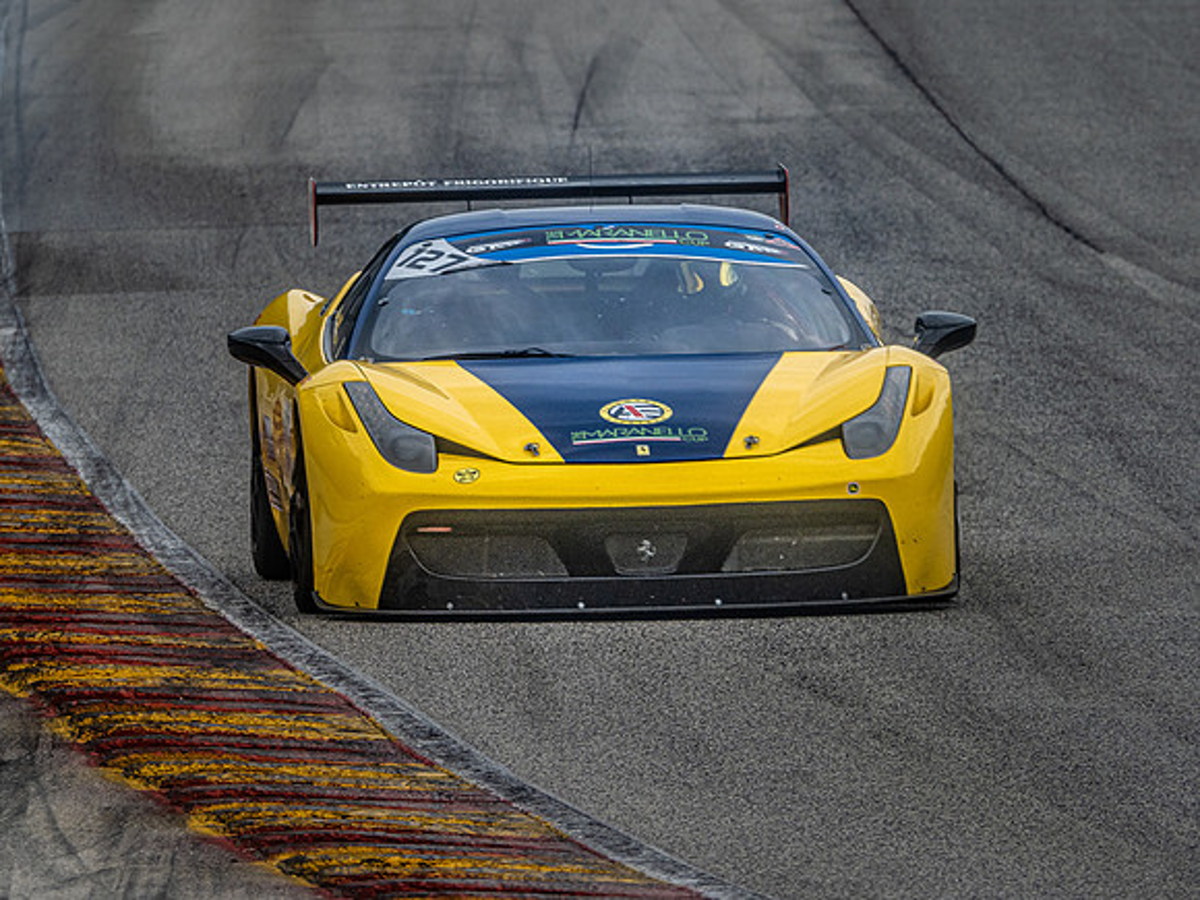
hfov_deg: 2.4
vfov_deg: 1.8
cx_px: 600
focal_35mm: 841
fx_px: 29154
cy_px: 450
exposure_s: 1/400
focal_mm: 420
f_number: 9
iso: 400
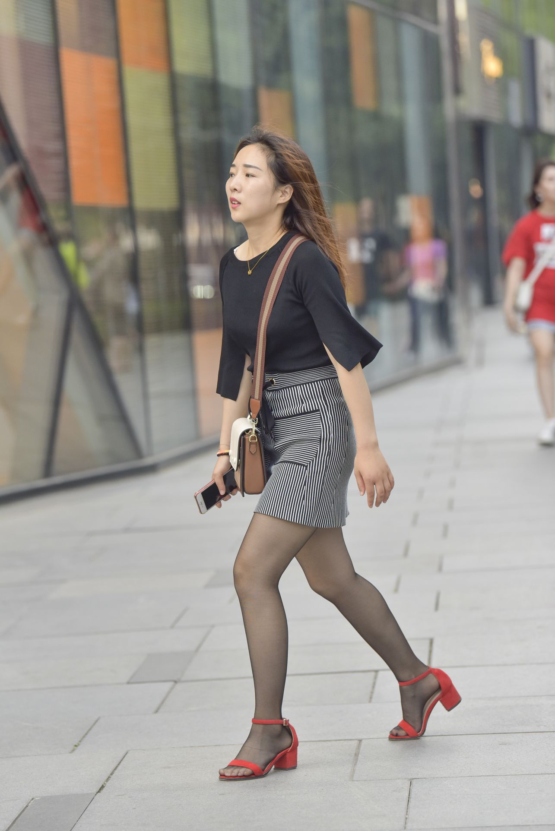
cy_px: 416
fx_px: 3003
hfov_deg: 10.6
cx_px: 278
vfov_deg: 15.8
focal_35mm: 130
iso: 640
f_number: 3.5
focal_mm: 130
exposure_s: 1/1250
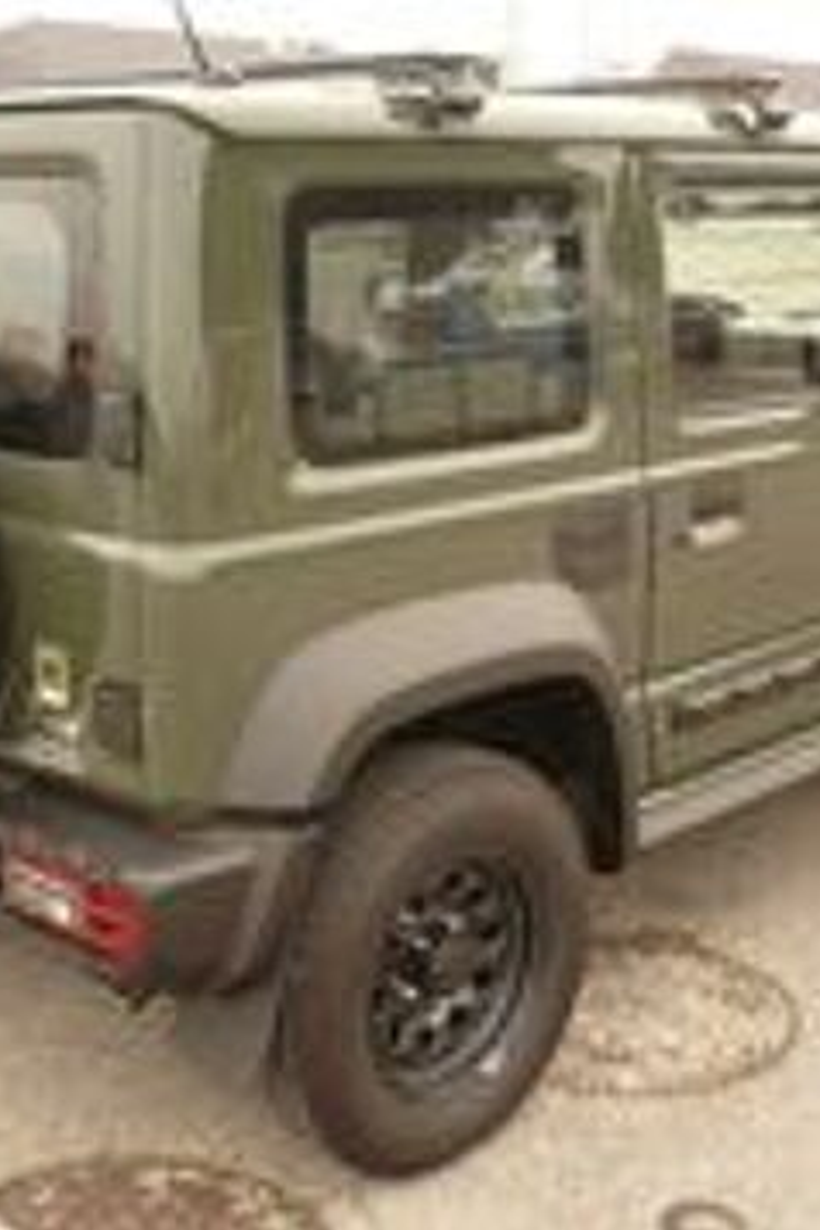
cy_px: 617
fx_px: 1674
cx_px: 341
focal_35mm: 49
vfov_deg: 40.3
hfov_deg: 27.5
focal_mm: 5.8
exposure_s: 1/125
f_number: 2.8
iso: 100
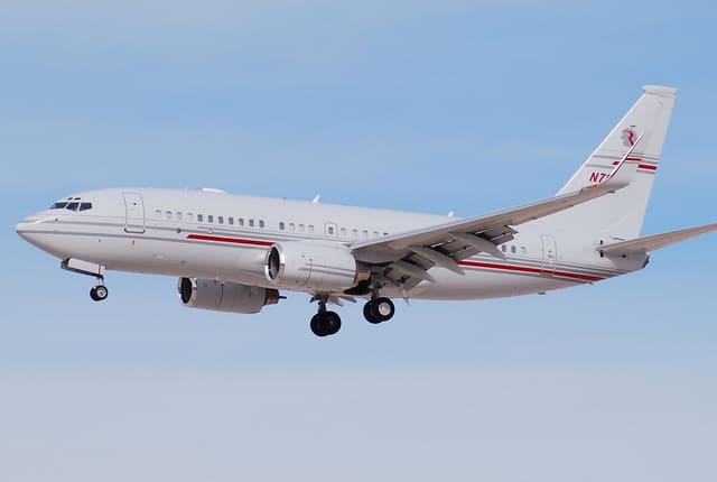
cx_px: 358
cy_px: 241
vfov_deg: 7.1
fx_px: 3893
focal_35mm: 195
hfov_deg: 10.5
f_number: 8
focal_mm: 130
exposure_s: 1/400
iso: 100
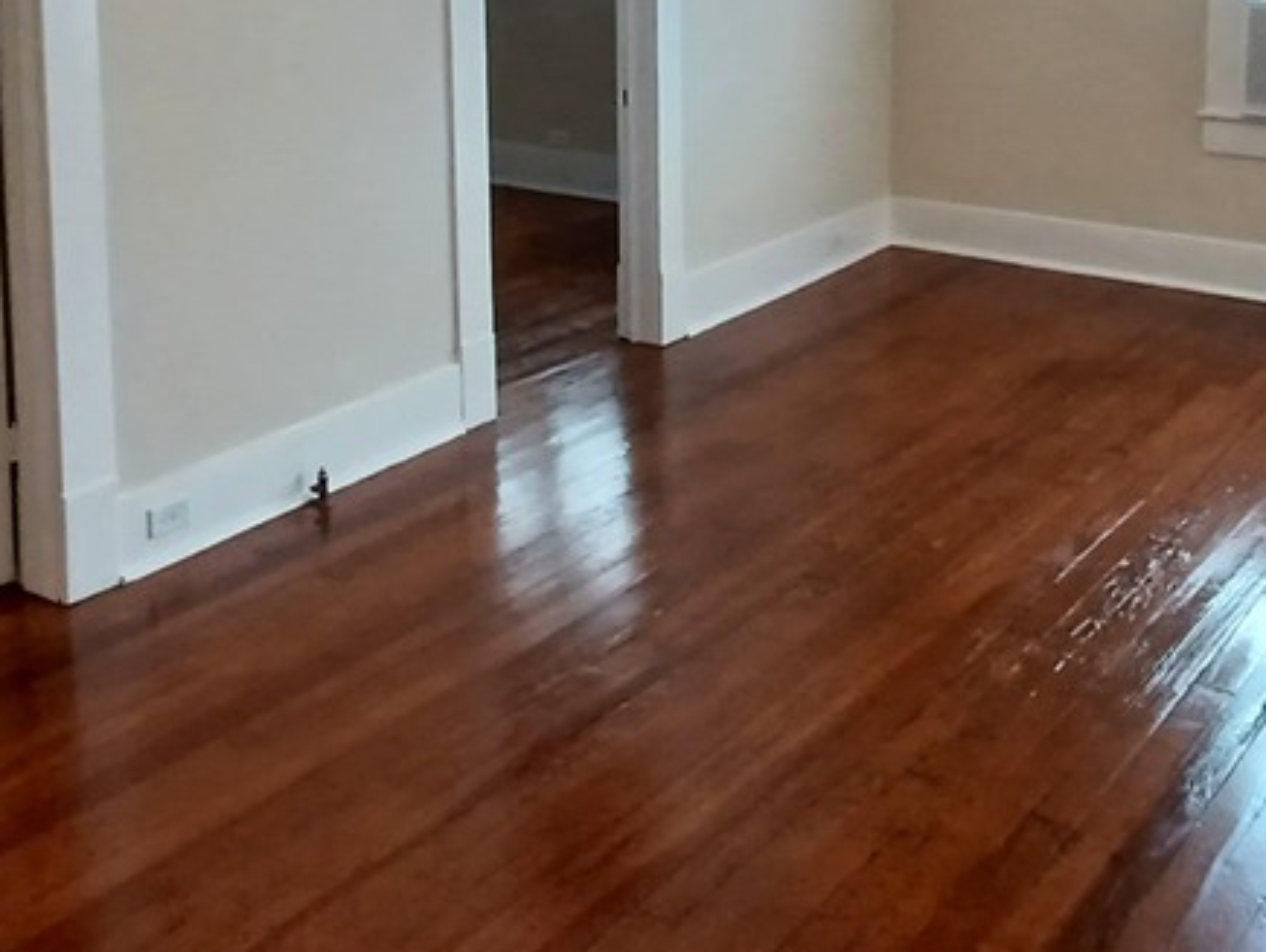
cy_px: -41
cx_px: 774
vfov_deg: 30.8
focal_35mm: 43
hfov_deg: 43.5
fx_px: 1574
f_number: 2.2
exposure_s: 1/40
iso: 160
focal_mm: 1.42
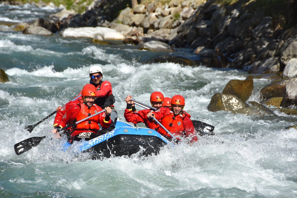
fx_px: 2104
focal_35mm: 255
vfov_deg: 5.4
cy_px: 99
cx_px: 148
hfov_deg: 8.1
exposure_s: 1/1600
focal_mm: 170
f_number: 7.1
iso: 400
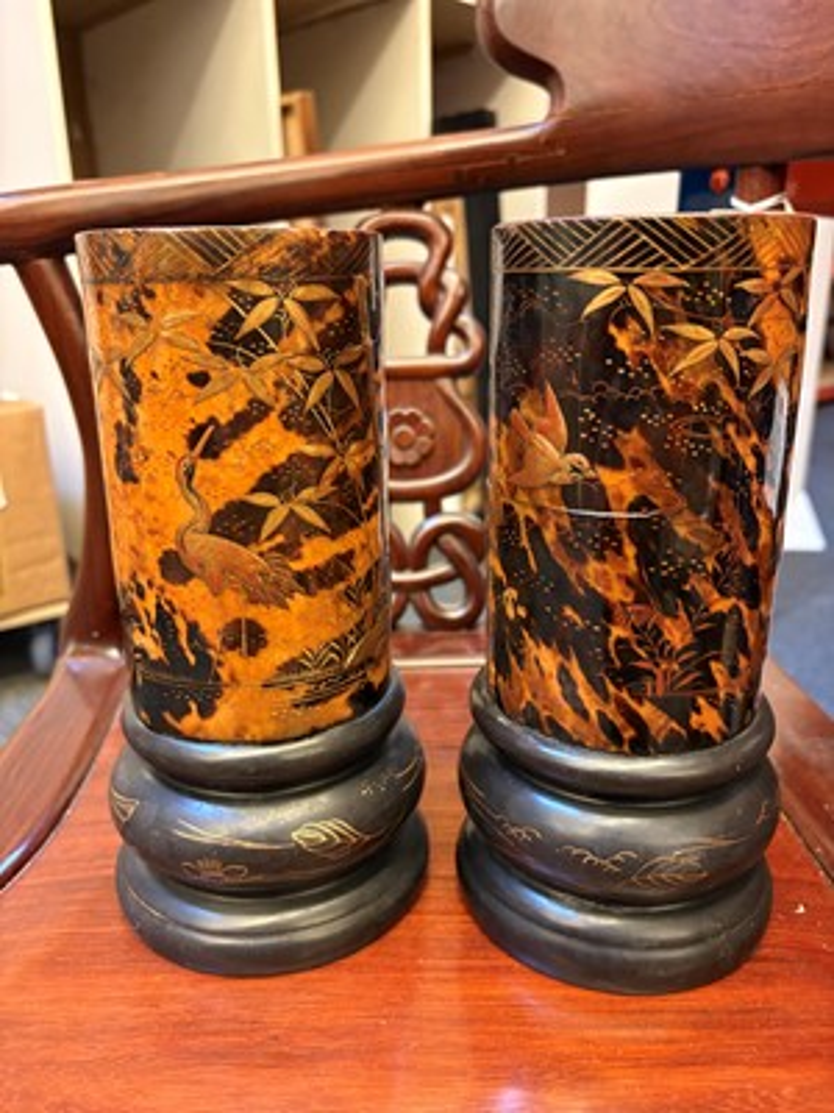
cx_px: 417
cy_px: 556
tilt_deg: -16.8
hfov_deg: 53.1
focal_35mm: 26
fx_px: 835
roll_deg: +0.6
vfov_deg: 67.3
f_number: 1.6
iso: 500
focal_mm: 5.96
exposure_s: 1/25
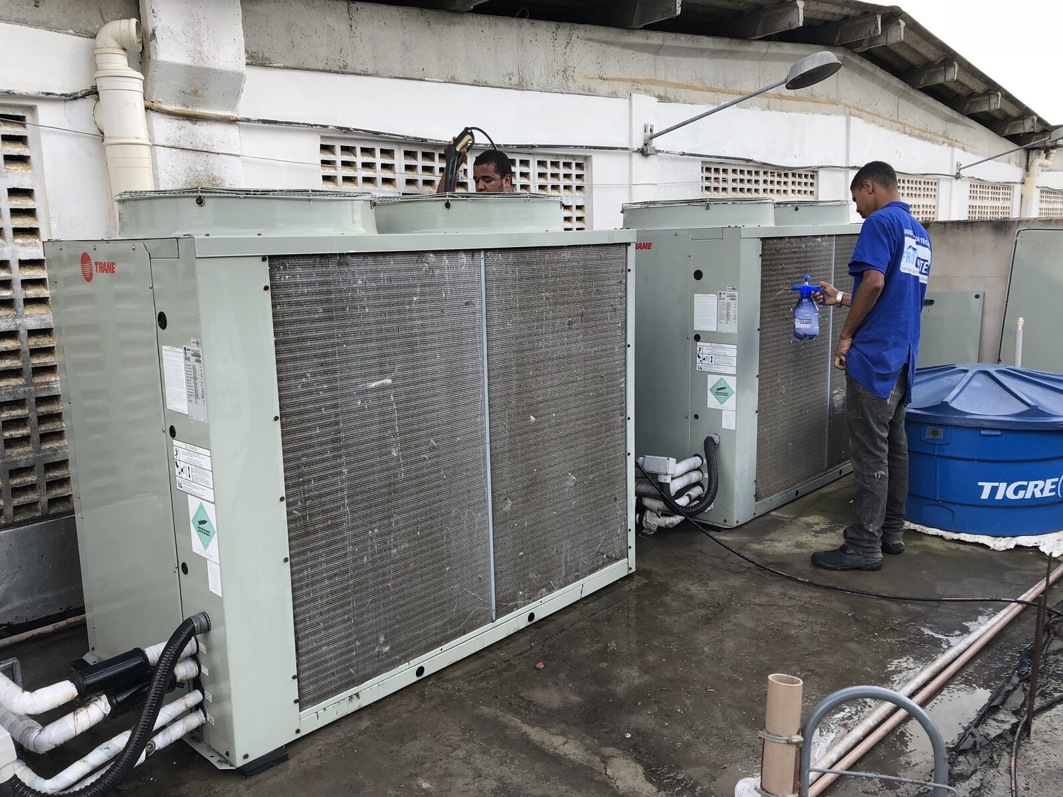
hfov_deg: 63.4
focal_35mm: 28
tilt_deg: -9.9
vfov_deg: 49.7
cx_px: 532
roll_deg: +0.8
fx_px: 860
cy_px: 398
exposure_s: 1/578
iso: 20
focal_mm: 3.99
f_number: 1.8
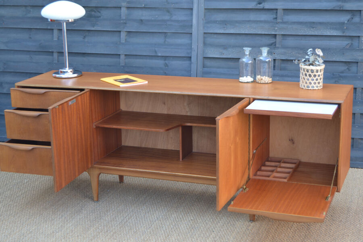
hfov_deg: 31.9
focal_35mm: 63
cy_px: 121
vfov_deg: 21.6
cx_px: 182
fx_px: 635
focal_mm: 42
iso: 360
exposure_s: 1/125
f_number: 5
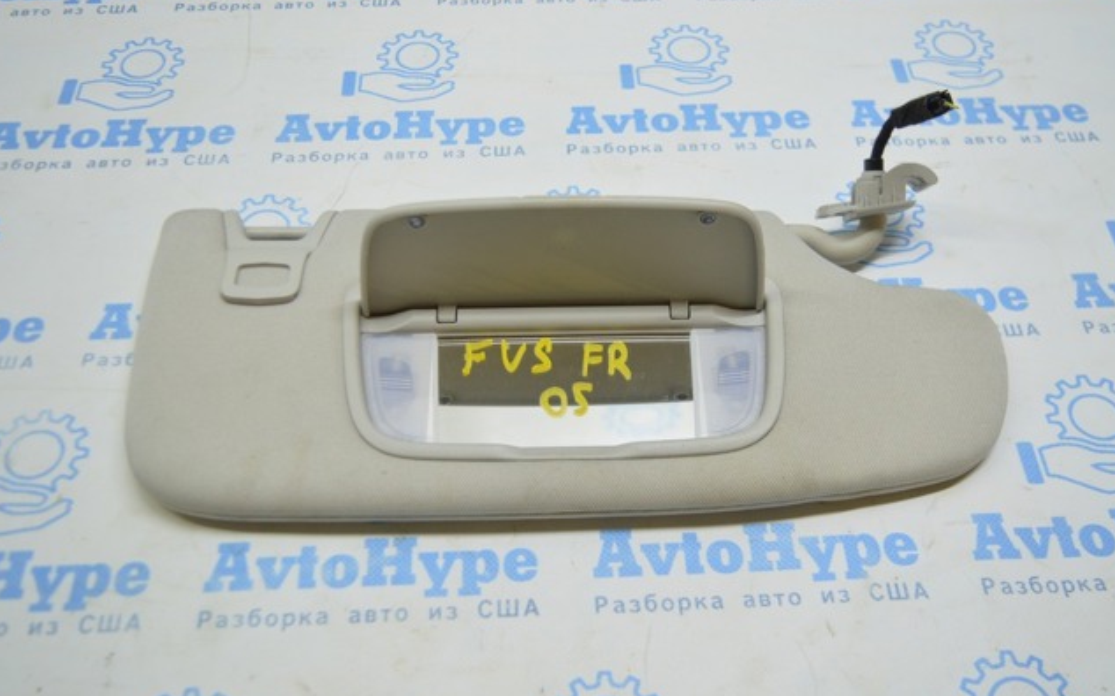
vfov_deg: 34.4
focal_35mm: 37
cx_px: 556
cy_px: 356
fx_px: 1124
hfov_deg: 52.8
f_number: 4
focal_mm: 24
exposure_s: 1/60
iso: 400
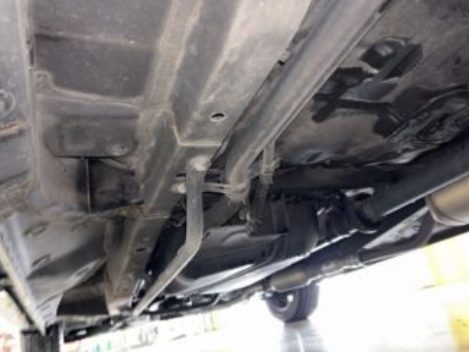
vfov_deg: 49.8
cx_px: 251
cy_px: 180
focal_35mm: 28
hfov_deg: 63.4
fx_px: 380
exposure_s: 1/4
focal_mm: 5.96
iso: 100
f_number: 1.6
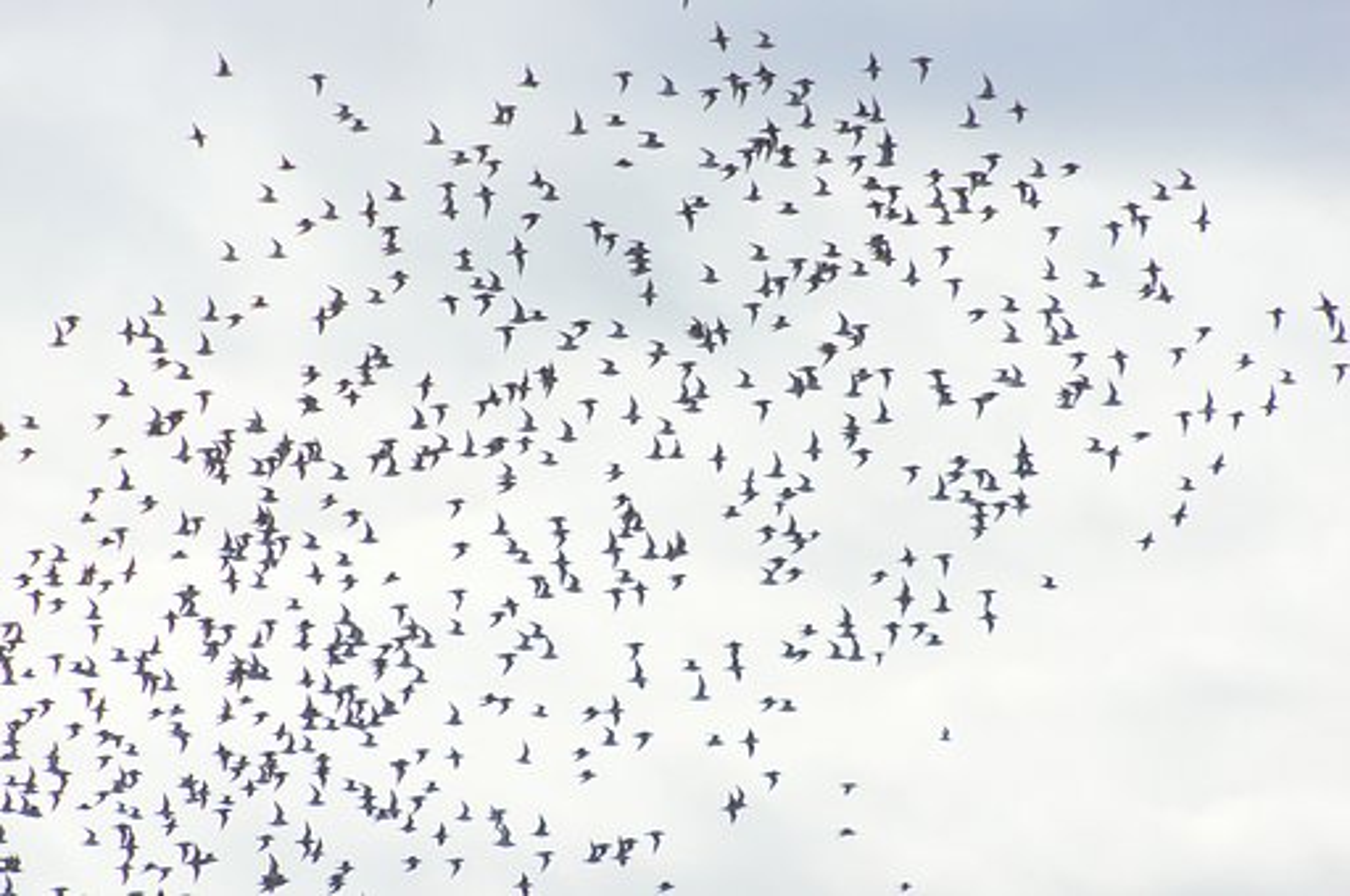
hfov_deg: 2.8
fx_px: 28089
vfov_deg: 1.8
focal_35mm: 750
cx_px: 675
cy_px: 448
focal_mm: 500
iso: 800
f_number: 11
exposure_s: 1/4000
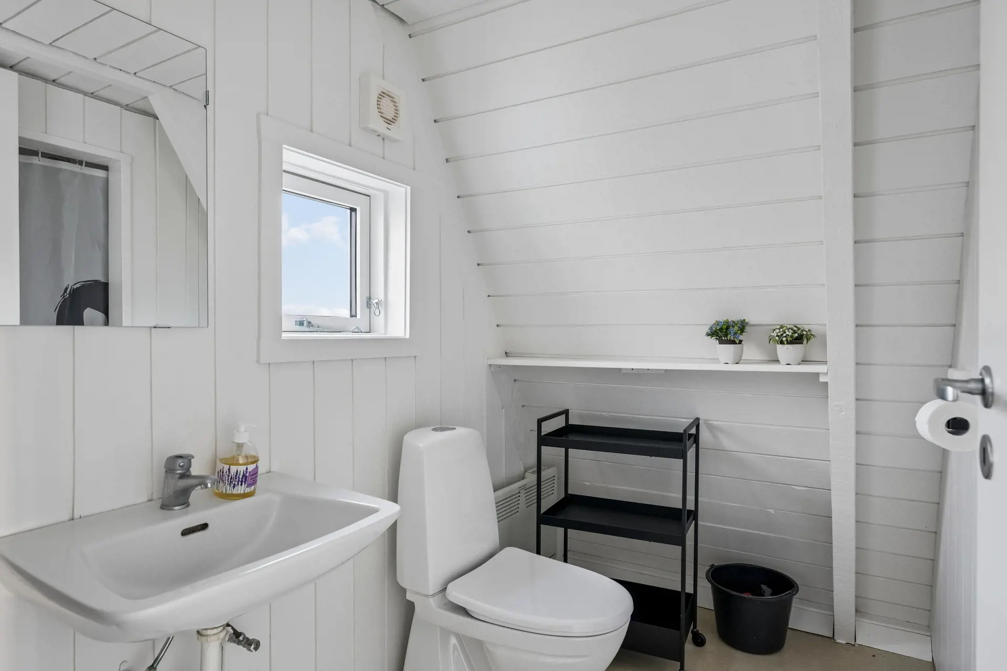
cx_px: 504
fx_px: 573
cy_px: 336
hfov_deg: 82.6
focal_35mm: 20
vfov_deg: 60.7
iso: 400
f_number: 5.6
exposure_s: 1/10
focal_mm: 20.5
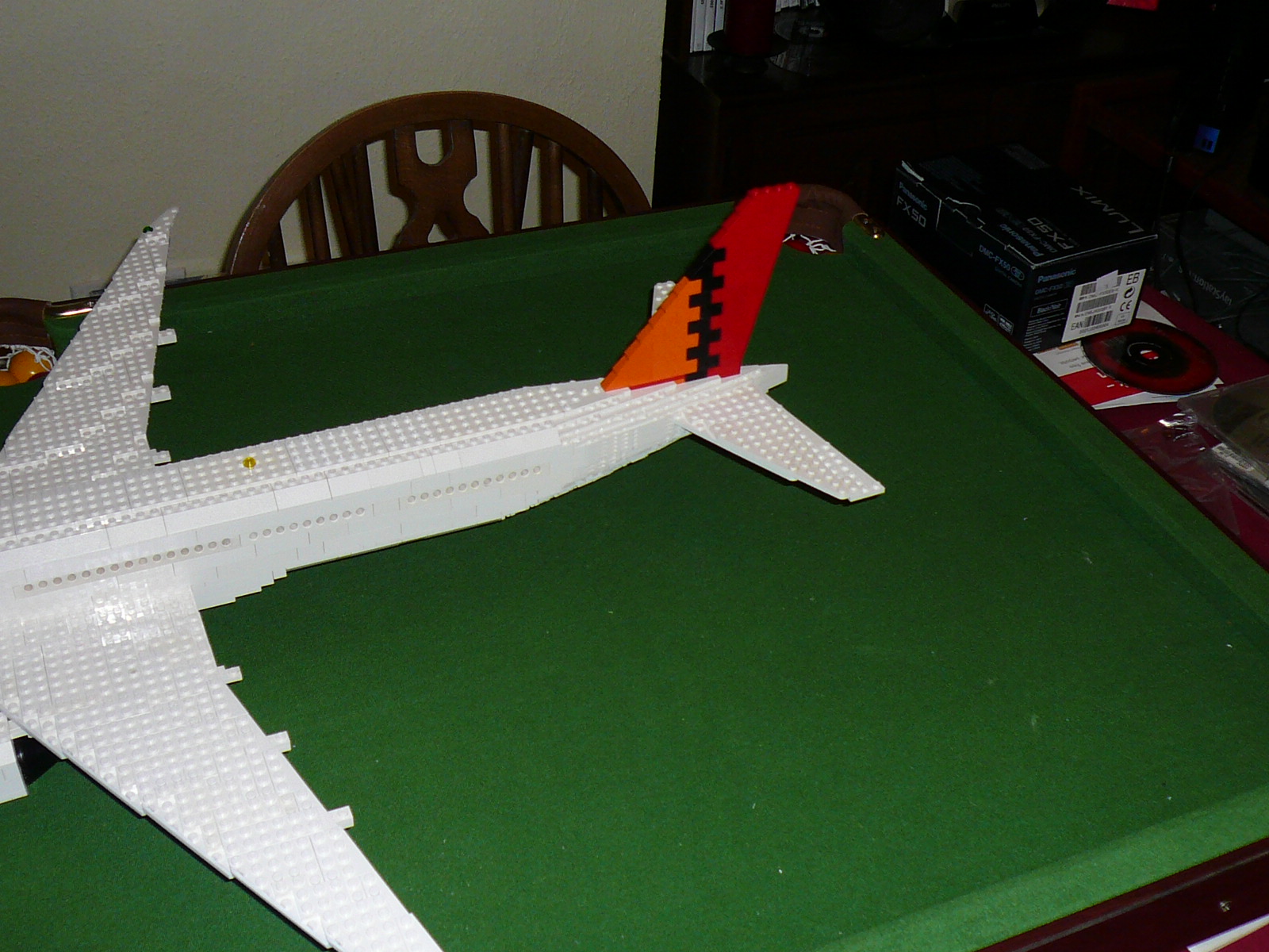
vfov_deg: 34.3
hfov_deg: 44.8
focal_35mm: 42
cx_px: 634
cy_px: 476
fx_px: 1540
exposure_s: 1/30
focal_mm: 4.6
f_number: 2.8
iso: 100
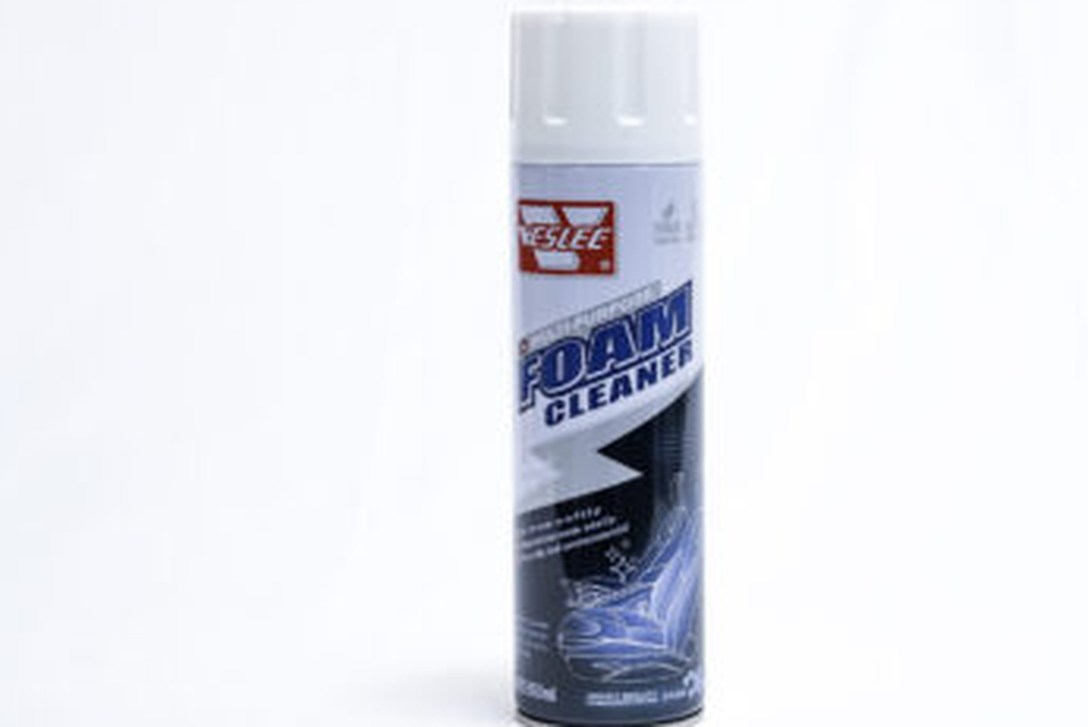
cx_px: 619
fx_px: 2630
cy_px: 354
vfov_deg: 15.7
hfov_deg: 23.4
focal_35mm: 87
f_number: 8
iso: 3200
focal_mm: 70
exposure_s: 1/250
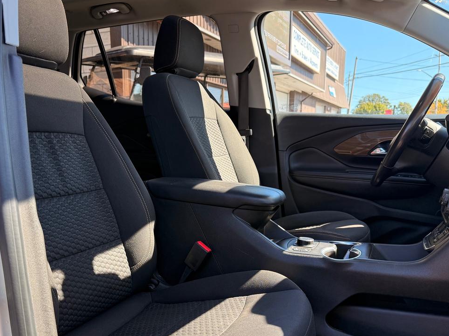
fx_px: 415
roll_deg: +0.5
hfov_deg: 56.6
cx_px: 194
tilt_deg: -10.5
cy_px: 220
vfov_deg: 43.6
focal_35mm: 32
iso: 100
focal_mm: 6.76
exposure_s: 1/372
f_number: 1.78
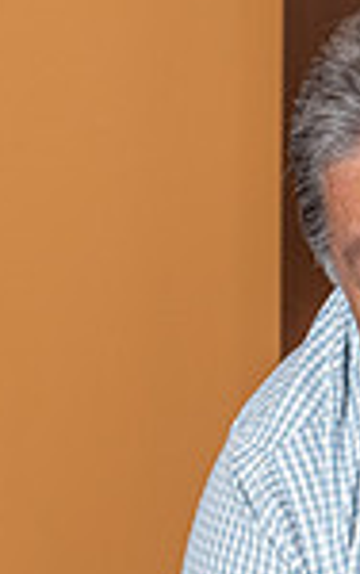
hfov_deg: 4.2
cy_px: 784
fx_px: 4810
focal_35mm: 307
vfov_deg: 6.8
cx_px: 706
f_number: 4
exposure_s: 1/200
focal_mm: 55
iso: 200
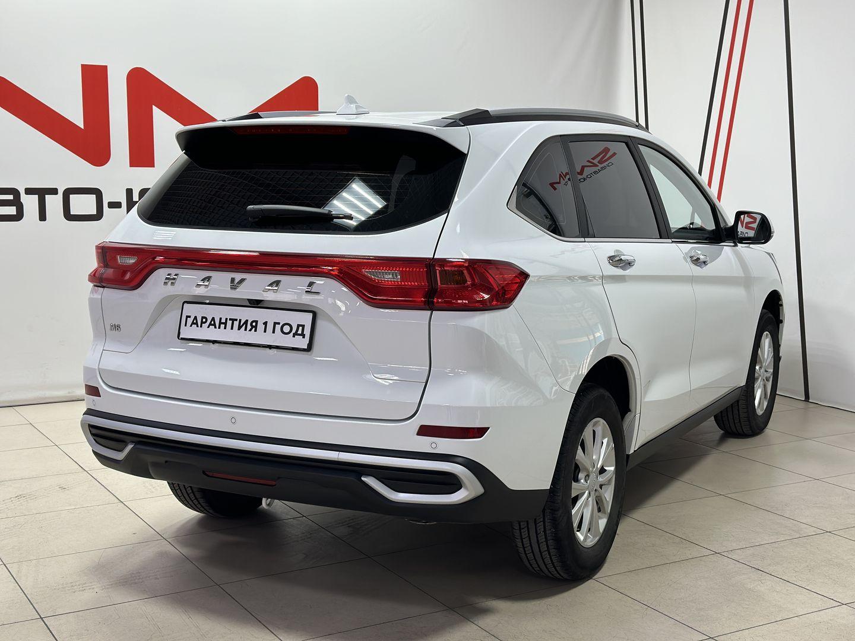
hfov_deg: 39.7
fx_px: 1186
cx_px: 428
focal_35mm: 48
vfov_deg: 30.3
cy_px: 320
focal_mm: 6.86
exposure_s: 1/100
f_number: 1.78
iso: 80
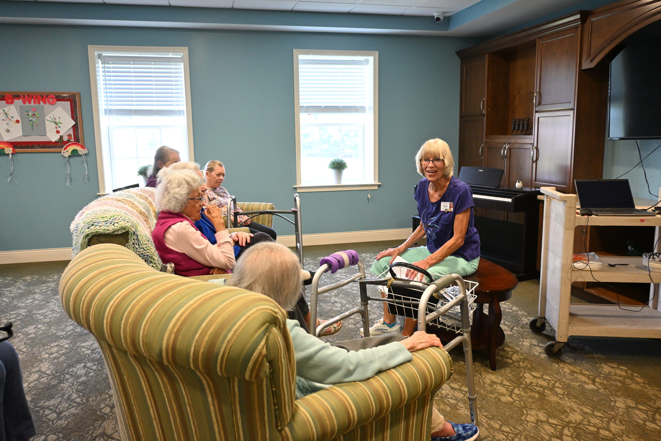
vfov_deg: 44.6
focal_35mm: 29
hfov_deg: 63.2
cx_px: 330
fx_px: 537
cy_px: 220
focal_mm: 19.5
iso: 1800
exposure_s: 1/125
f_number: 3.8
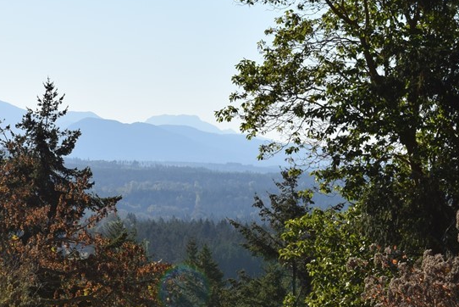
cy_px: 159
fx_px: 2105
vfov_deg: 8.3
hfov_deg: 12.4
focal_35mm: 165
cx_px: 58
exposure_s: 1/200
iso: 100
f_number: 10
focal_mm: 55
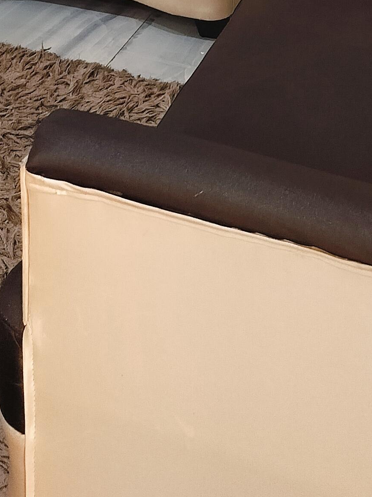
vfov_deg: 19.3
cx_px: 24
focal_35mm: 83
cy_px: -326
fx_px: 1190
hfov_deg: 17.5
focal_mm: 5.24
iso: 640
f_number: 1.7
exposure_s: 1/24
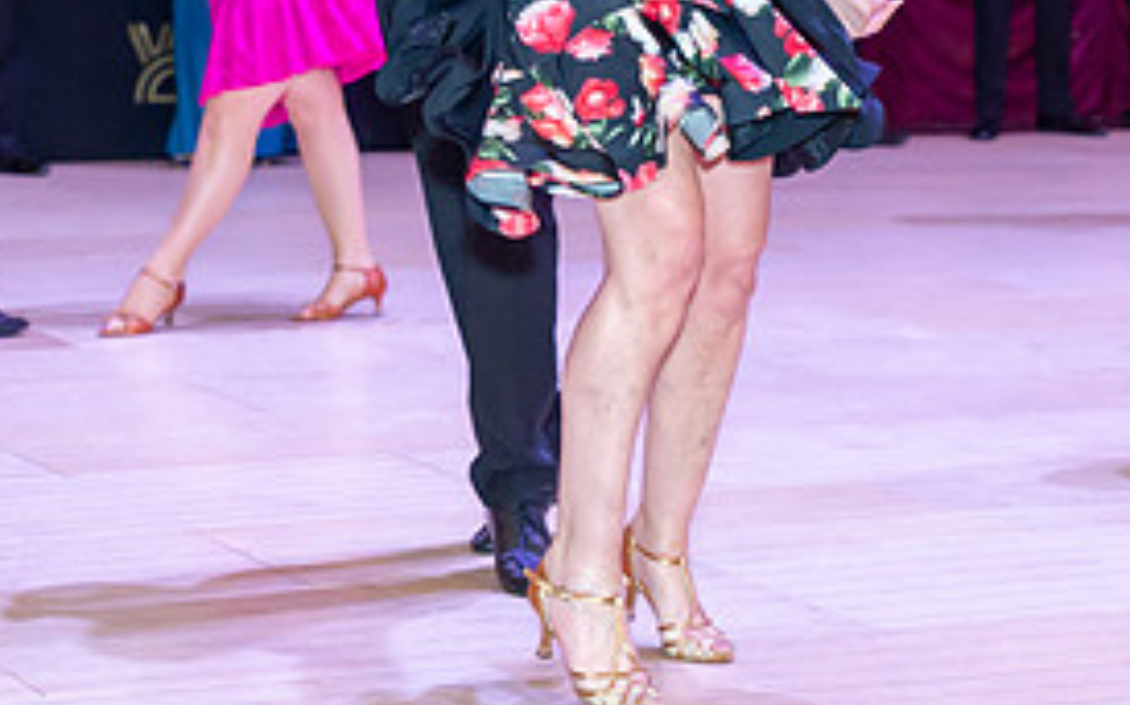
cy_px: -203
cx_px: 488
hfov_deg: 14.4
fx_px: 4464
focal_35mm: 145
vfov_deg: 8.9
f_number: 3
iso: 1600
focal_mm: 46
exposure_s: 1/250
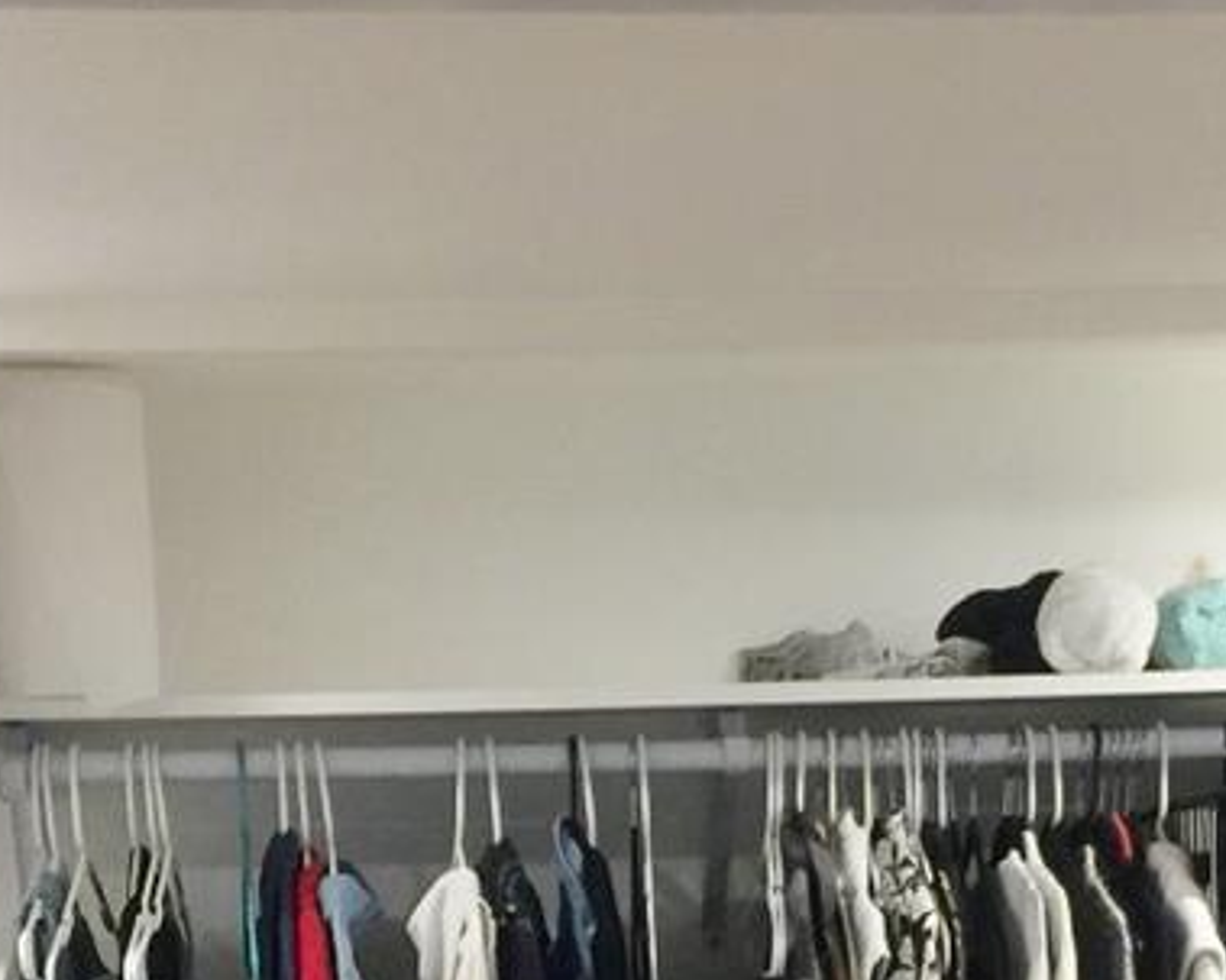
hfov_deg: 17.1
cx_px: 877
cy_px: 1543
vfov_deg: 12.9
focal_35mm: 112
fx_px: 4063
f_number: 2.2
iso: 64
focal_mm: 4.15
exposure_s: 1/15
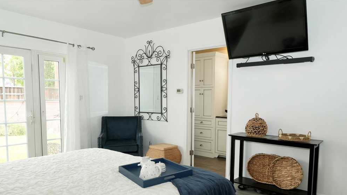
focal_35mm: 26
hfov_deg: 71.9
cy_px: 119
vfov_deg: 44.1
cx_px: 177
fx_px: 239
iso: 320
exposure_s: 1/160
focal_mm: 16
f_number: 4
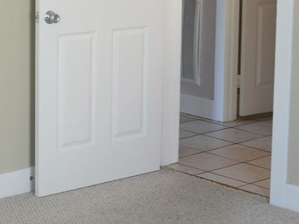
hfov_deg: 19.1
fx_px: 889
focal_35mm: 103
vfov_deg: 14.2
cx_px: 156
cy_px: 19
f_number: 3.2
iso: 320
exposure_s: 1/30
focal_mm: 28
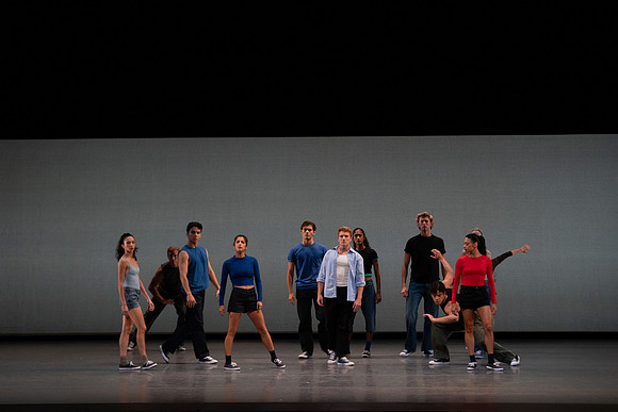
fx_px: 2232
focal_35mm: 130
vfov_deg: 10.6
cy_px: 206
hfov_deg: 15.8
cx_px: 309
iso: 4000
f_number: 7.1
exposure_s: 1/640
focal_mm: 130
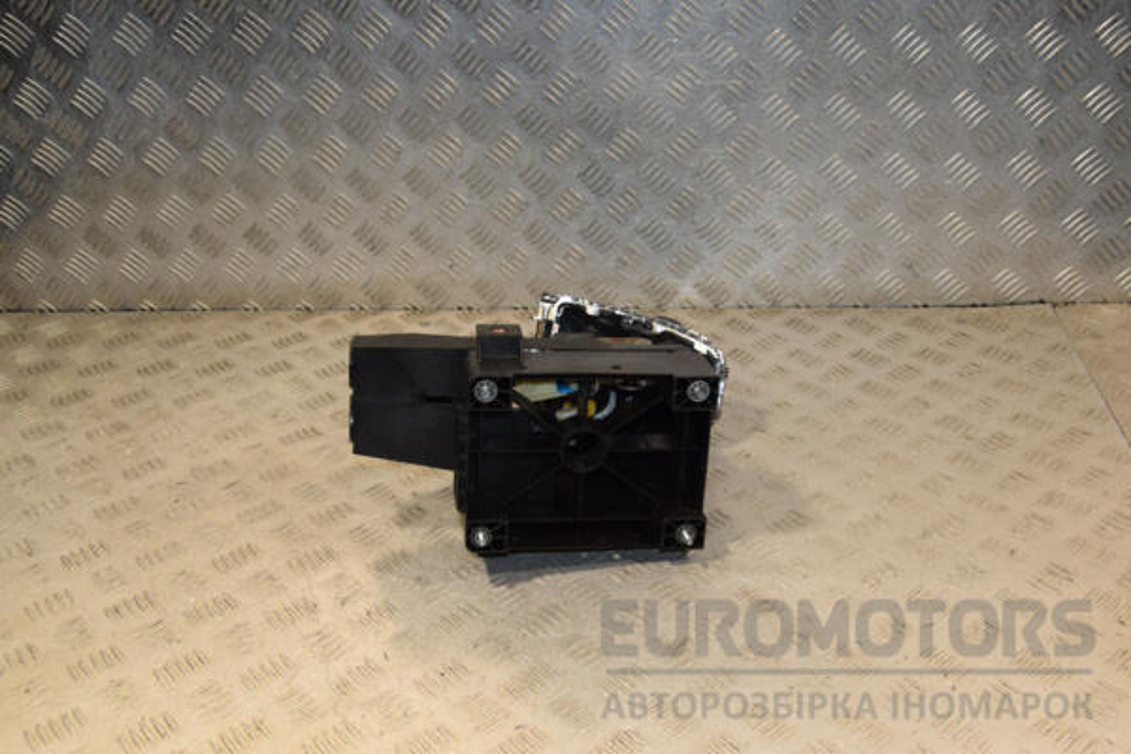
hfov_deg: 49.6
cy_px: 377
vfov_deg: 34.2
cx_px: 566
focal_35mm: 39
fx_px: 1225
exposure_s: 1/200
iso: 800
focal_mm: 26
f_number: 8
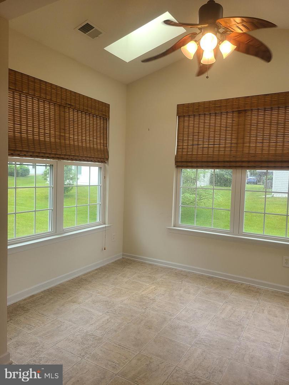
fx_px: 289
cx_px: 144
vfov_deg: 67.3
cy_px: 192
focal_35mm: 26
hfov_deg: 53.1
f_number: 1.8
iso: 64
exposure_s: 1/120
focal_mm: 5.4
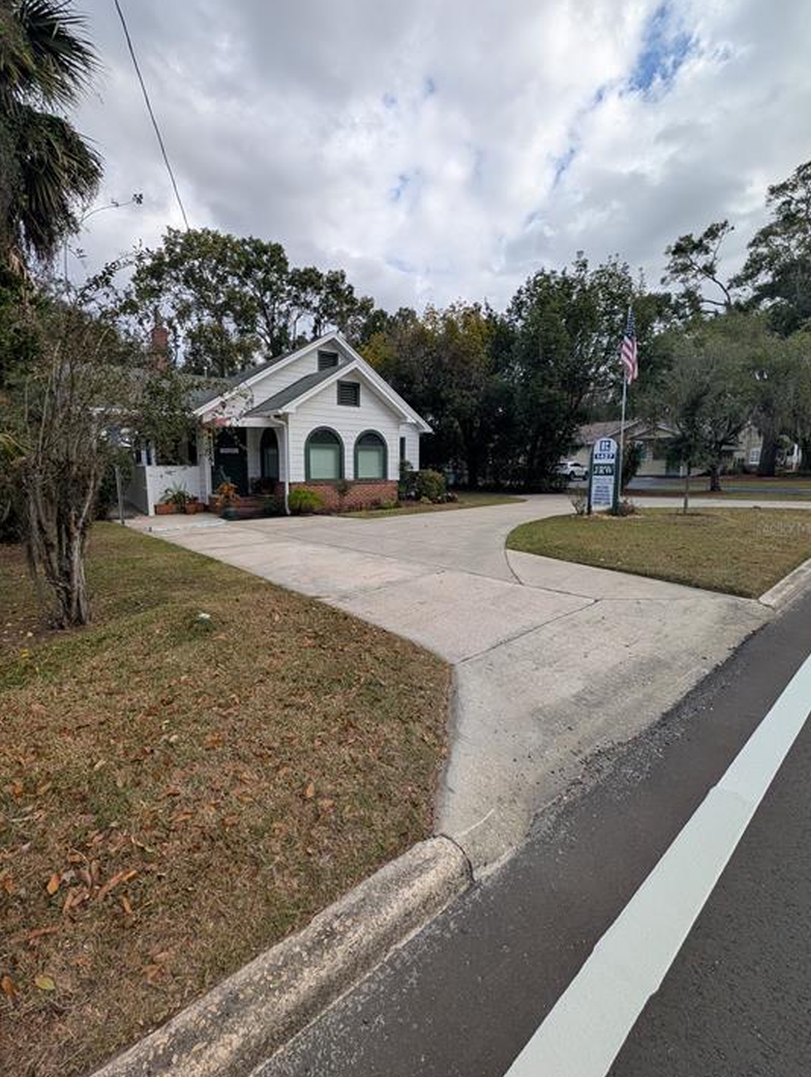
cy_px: 527
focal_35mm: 13
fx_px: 405
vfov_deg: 106.1
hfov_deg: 90.0
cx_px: 387
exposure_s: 1/2342
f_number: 1.7
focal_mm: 2.02
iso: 52
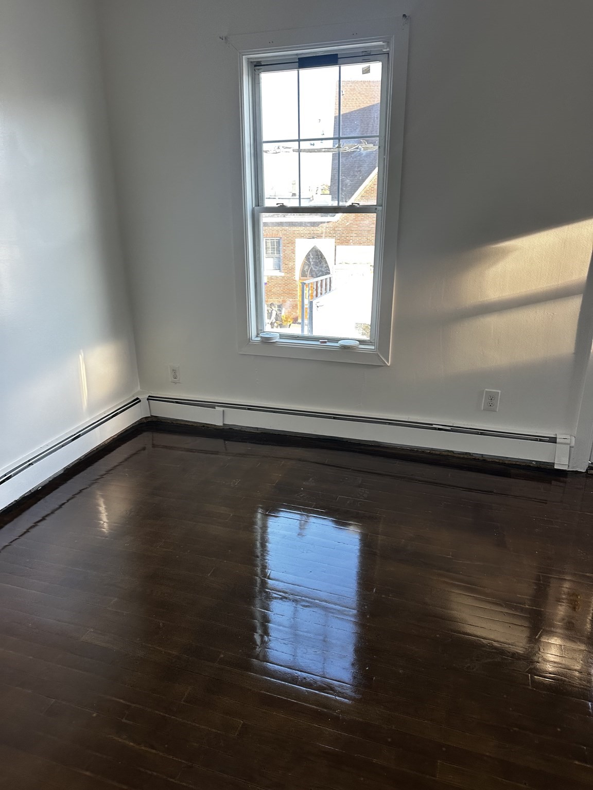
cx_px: 296
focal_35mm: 24
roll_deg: -0.7
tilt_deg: -19.4
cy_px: 395
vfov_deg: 71.6
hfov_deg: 56.8
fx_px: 548
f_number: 1.78
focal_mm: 6.86
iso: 125
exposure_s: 1/121
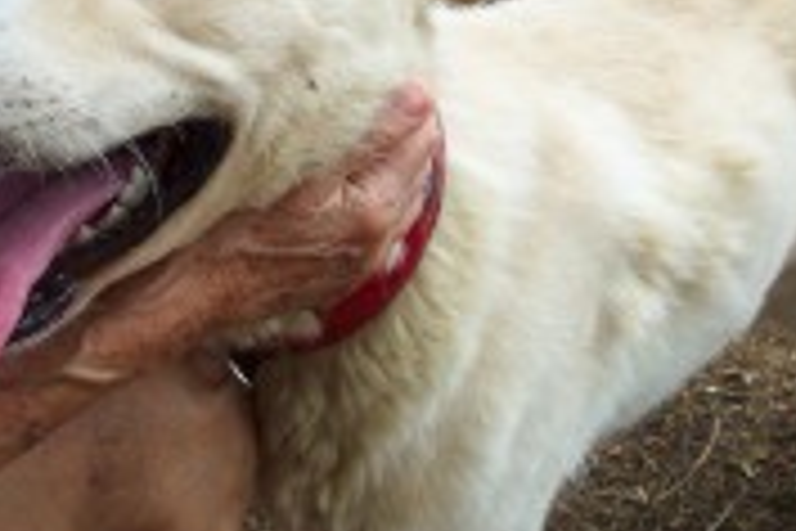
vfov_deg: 17.2
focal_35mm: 79
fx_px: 1747
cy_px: 194
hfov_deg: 25.7
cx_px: 387
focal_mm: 7.5
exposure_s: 1/250
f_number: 2.8
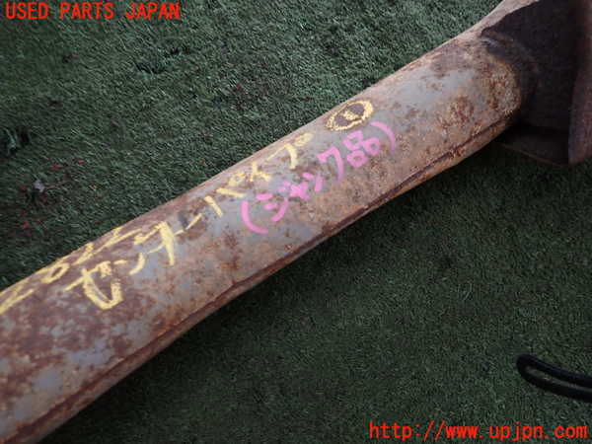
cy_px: 222
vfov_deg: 54.9
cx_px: 296
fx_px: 428
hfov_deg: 69.4
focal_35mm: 25
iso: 200
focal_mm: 4.5
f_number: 2
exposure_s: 1/50
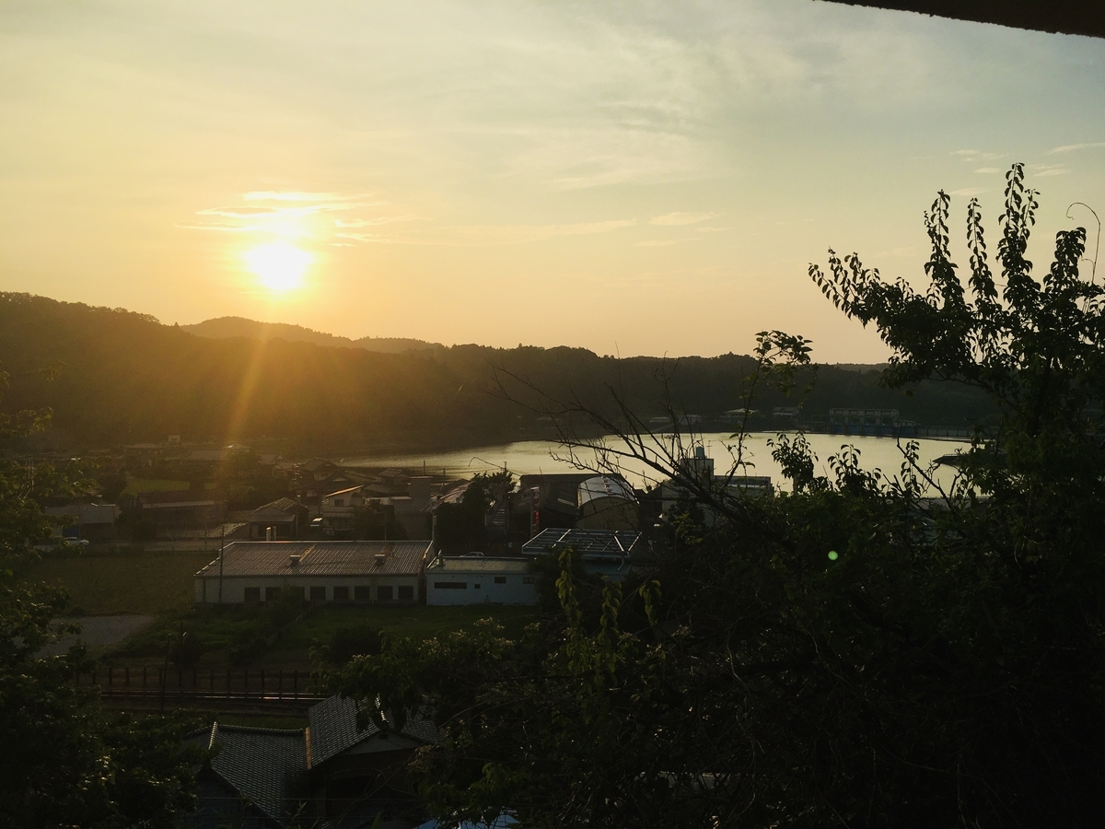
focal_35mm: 29
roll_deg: -0.8
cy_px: 414
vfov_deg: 48.2
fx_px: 926
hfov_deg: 61.7
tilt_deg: -2.3
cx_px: 552
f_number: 2.2
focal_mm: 4.15
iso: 25
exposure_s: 1/2747
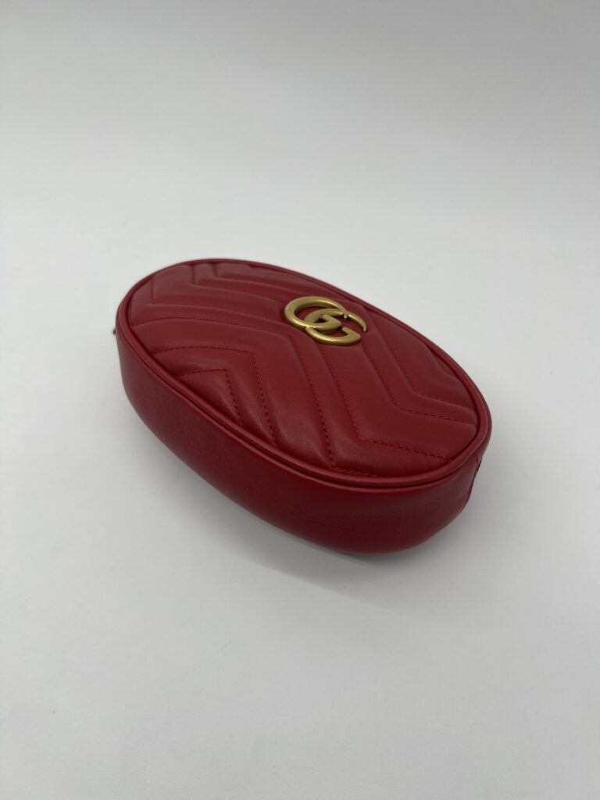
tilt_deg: -46.9
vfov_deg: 67.3
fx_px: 601
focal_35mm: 26
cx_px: 300
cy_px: 400
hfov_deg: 53.1
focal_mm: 5.7
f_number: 1.5
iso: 50
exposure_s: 1/353
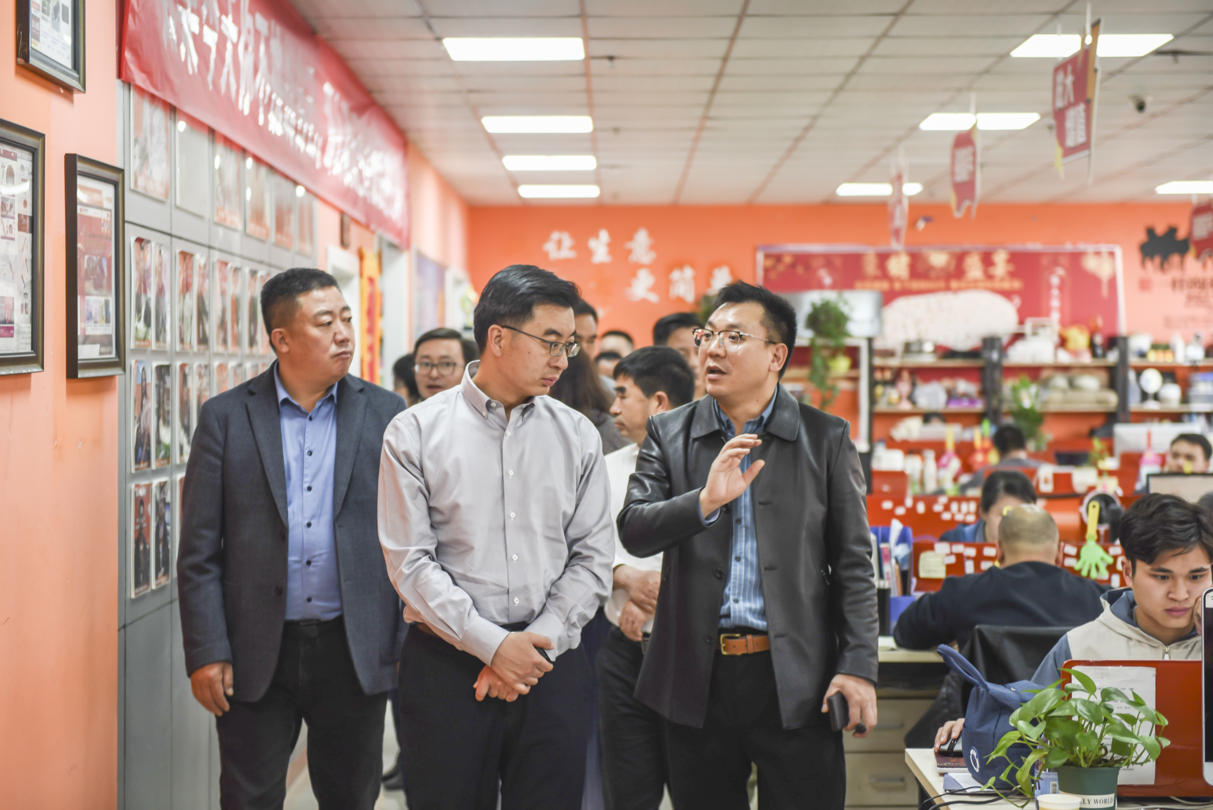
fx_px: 2359
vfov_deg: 19.5
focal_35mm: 70
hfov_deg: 28.8
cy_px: 405
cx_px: 606
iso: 500
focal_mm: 70
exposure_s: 1/100
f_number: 2.8
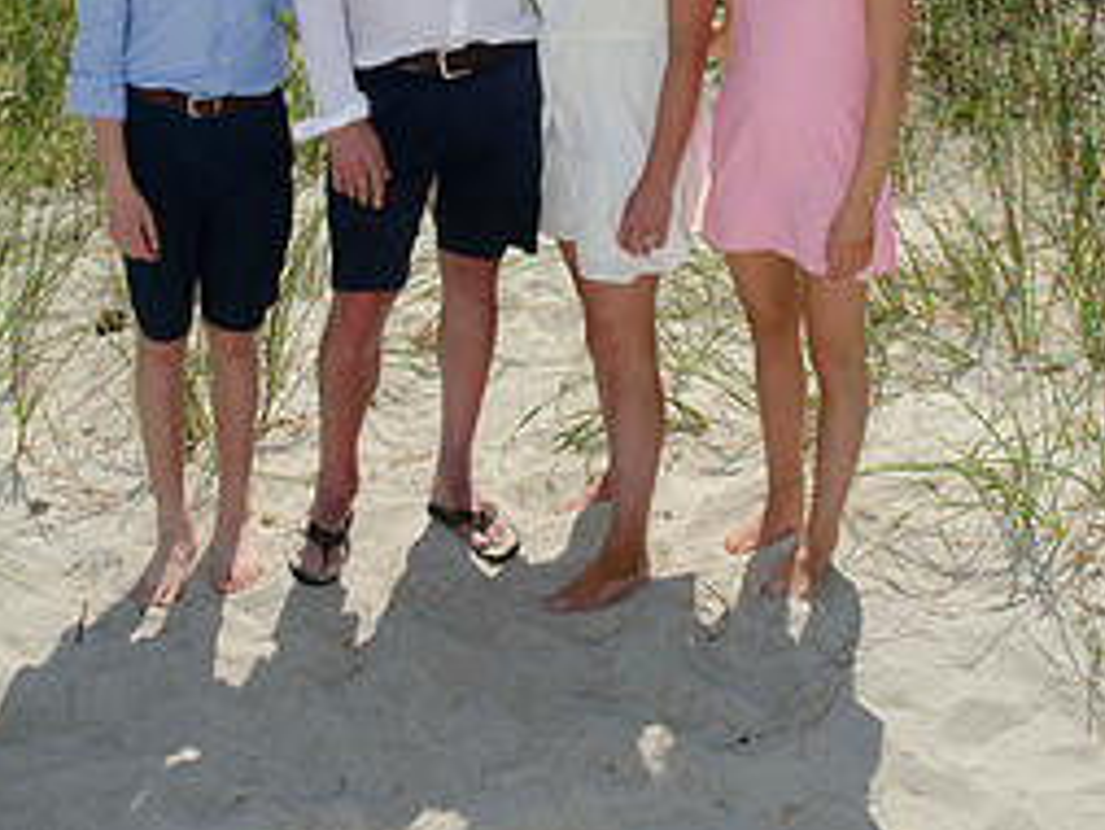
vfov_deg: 30.3
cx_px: 537
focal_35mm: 46
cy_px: 96
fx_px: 1469
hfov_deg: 41.2
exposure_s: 1/250
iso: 100
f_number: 9
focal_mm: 18
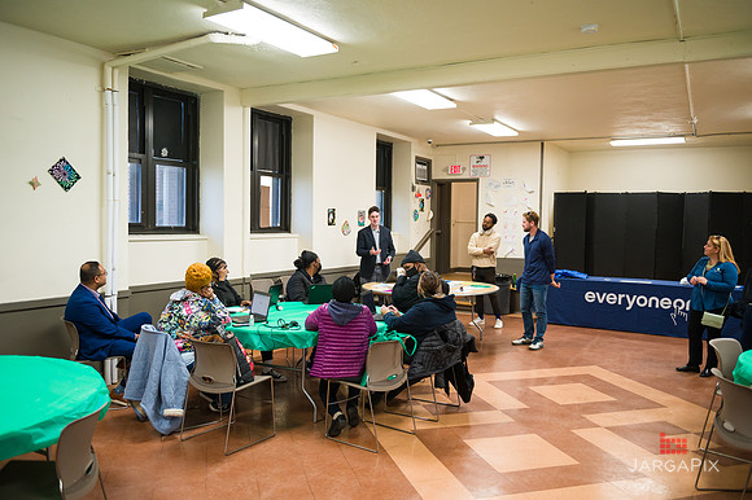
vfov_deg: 44.9
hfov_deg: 63.7
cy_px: 250
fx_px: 605
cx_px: 376
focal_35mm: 29
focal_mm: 29
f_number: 3.2
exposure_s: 1/200
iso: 1600
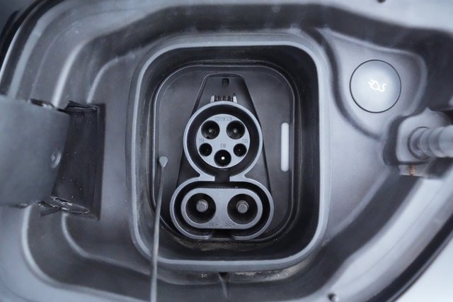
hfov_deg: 71.5
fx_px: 314
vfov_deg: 51.2
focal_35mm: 25
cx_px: 226
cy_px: 151
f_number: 4.5
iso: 25600
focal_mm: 25
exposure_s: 1/100
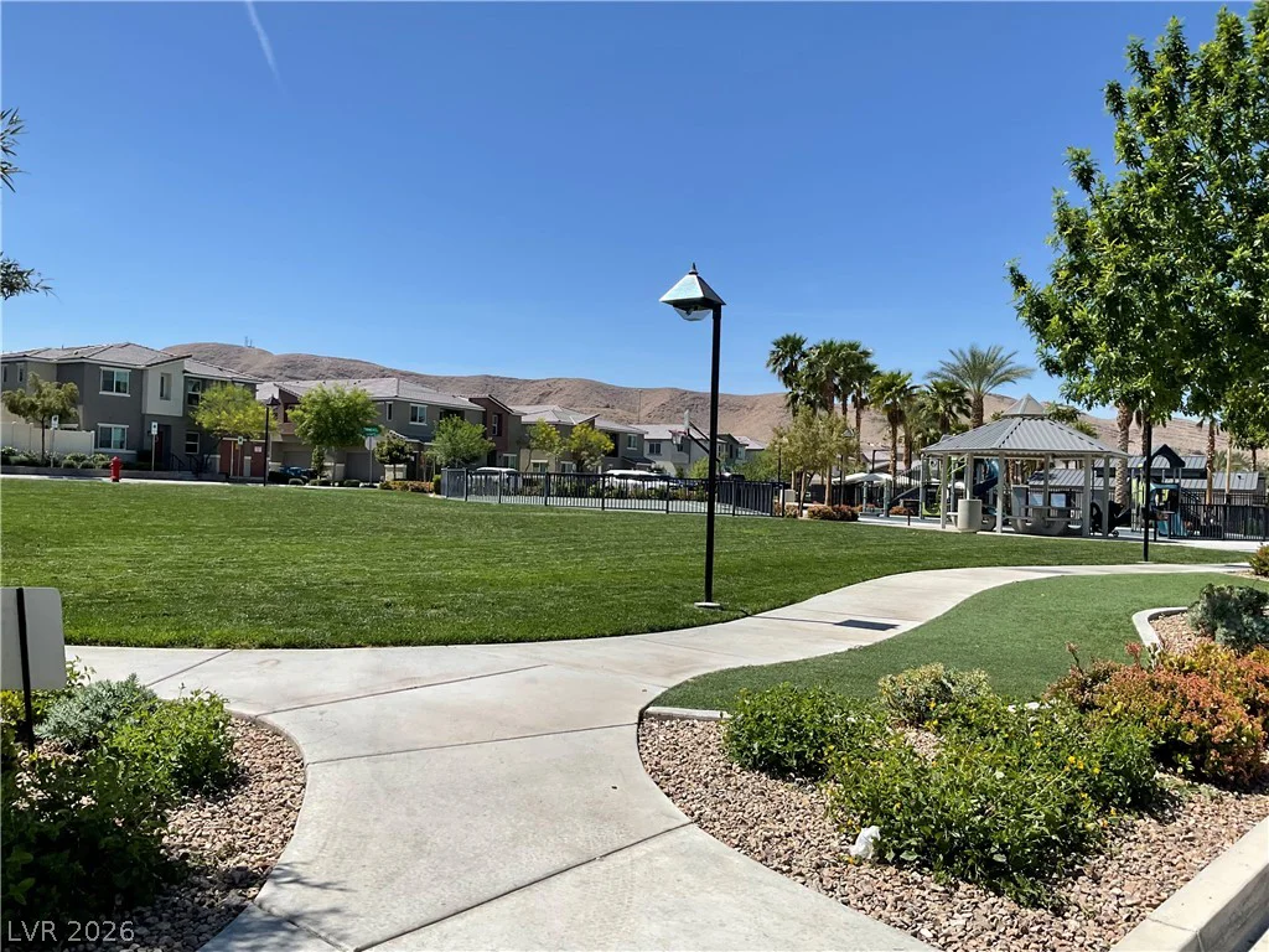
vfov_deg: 48.2
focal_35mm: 29
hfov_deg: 61.7
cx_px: 634
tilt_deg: +0.3
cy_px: 476
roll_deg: +0.9
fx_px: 1063
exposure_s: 1/1848
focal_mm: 3
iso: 16
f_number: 1.8
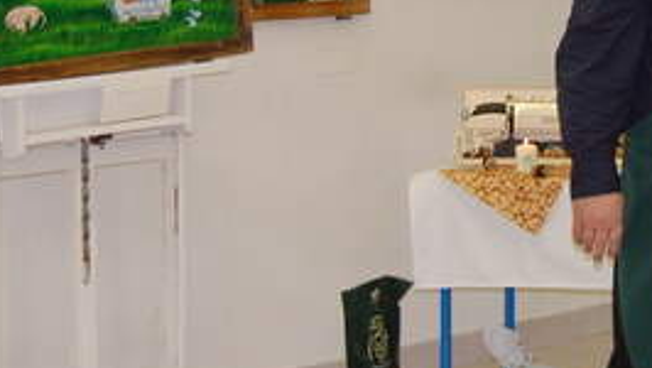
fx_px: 2283
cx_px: 650
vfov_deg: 9.1
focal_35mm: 132
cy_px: -42
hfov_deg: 15.9
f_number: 4.2
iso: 400
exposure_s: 1/60
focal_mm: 28
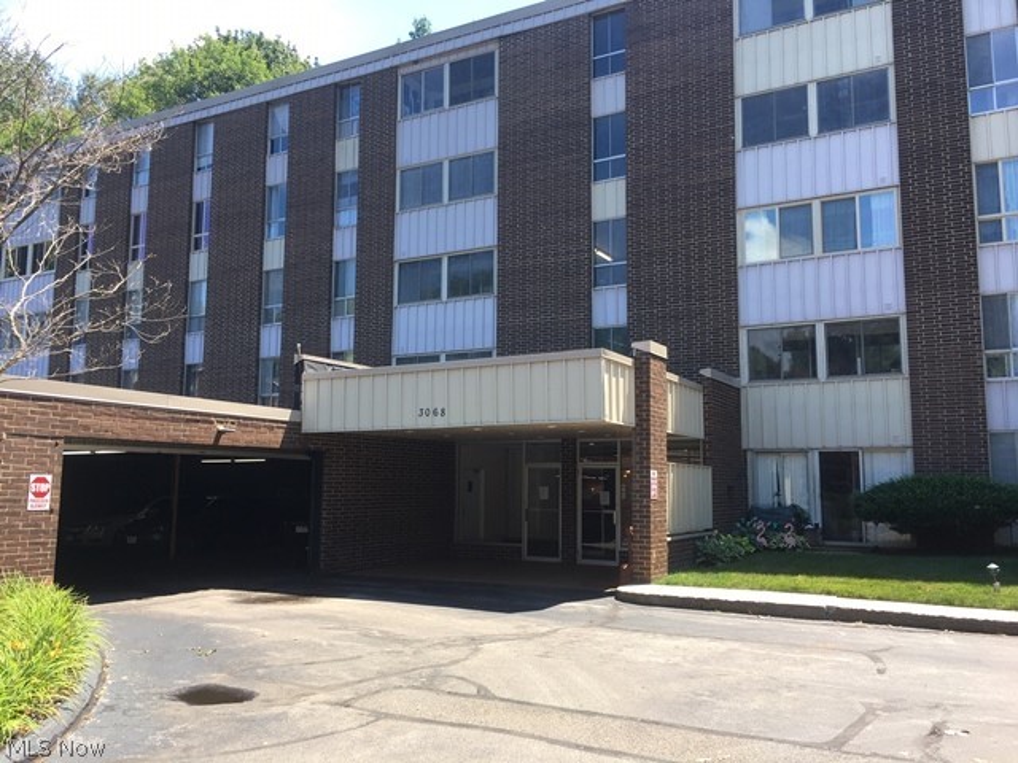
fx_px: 853
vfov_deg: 48.2
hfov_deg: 61.7
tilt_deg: +6.0
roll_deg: -0.1
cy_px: 382
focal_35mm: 29
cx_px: 509
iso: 25
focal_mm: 4.15
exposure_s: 1/316
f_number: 2.2
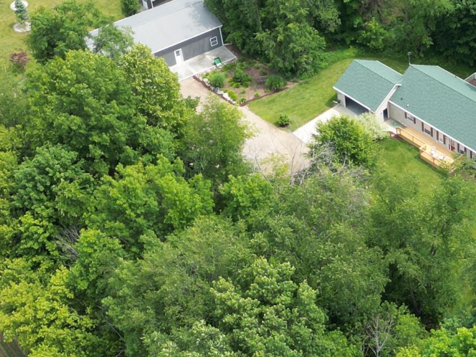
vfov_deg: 17.6
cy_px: 200
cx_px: 480
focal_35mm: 84
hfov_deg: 22.4
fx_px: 1155
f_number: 1.7
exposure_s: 1/1000
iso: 100
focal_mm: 6.72
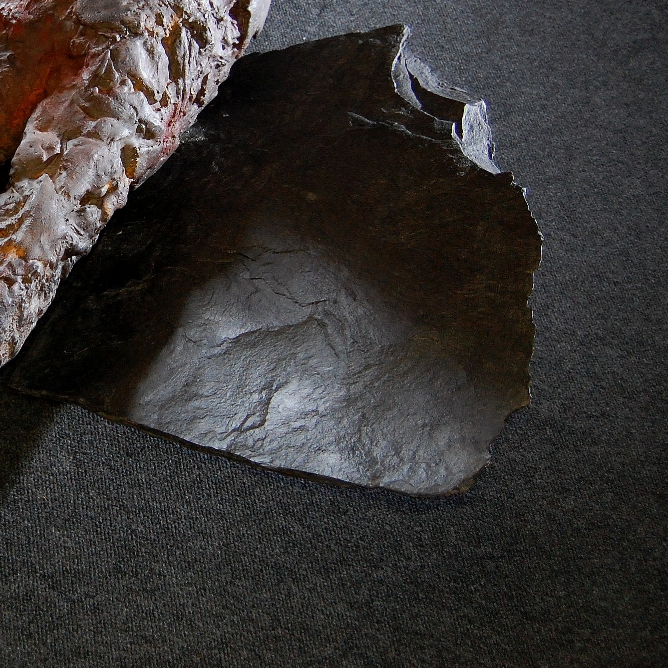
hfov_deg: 25.9
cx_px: 4
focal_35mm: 63
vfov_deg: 27.0
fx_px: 1375
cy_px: 181
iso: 1000
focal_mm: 22
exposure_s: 1/60
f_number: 3.8
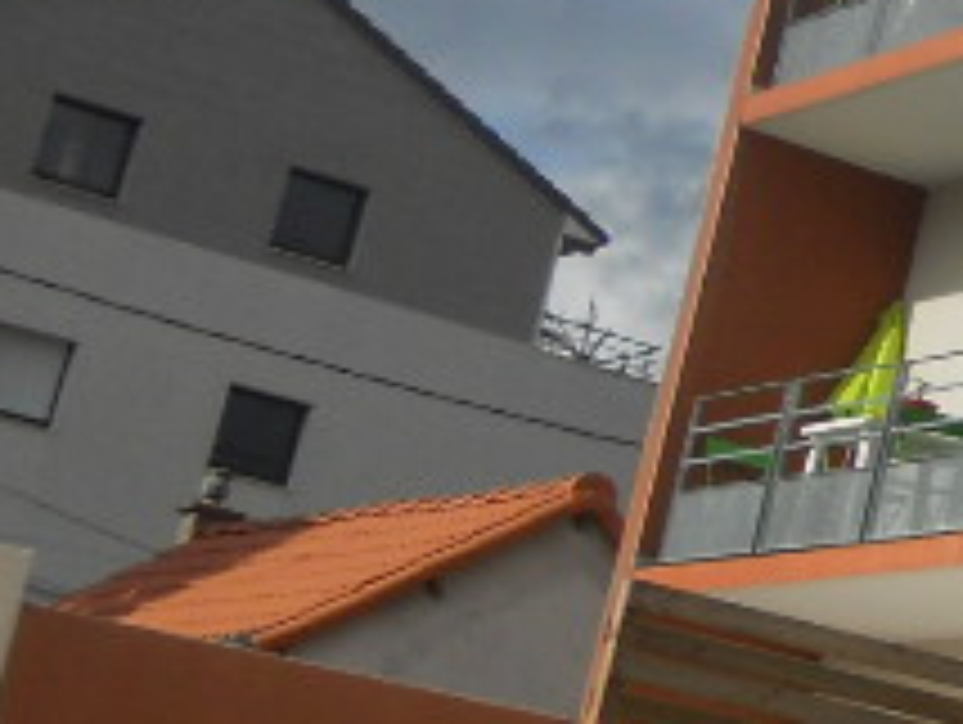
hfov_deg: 12.8
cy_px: 292
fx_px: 3593
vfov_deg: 11.5
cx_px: 2074
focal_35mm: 129
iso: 80
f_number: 8
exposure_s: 1/320
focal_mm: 4.9
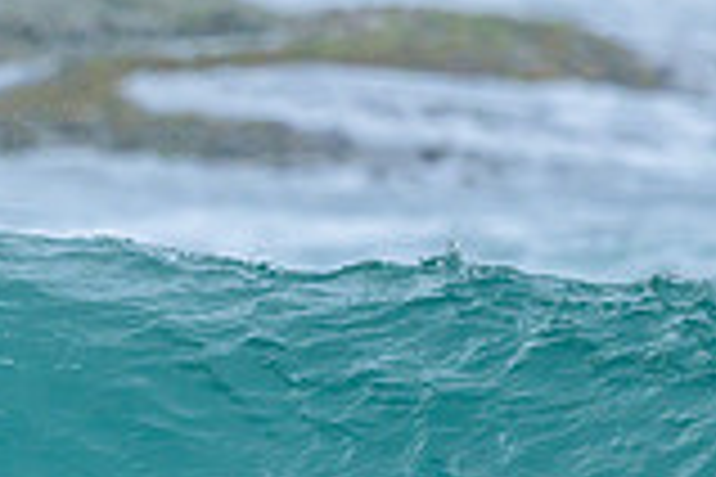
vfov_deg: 0.3
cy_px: 663
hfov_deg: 0.5
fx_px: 79828
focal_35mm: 4014
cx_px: -306
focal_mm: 800
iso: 500
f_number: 6.3
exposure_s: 1/2500
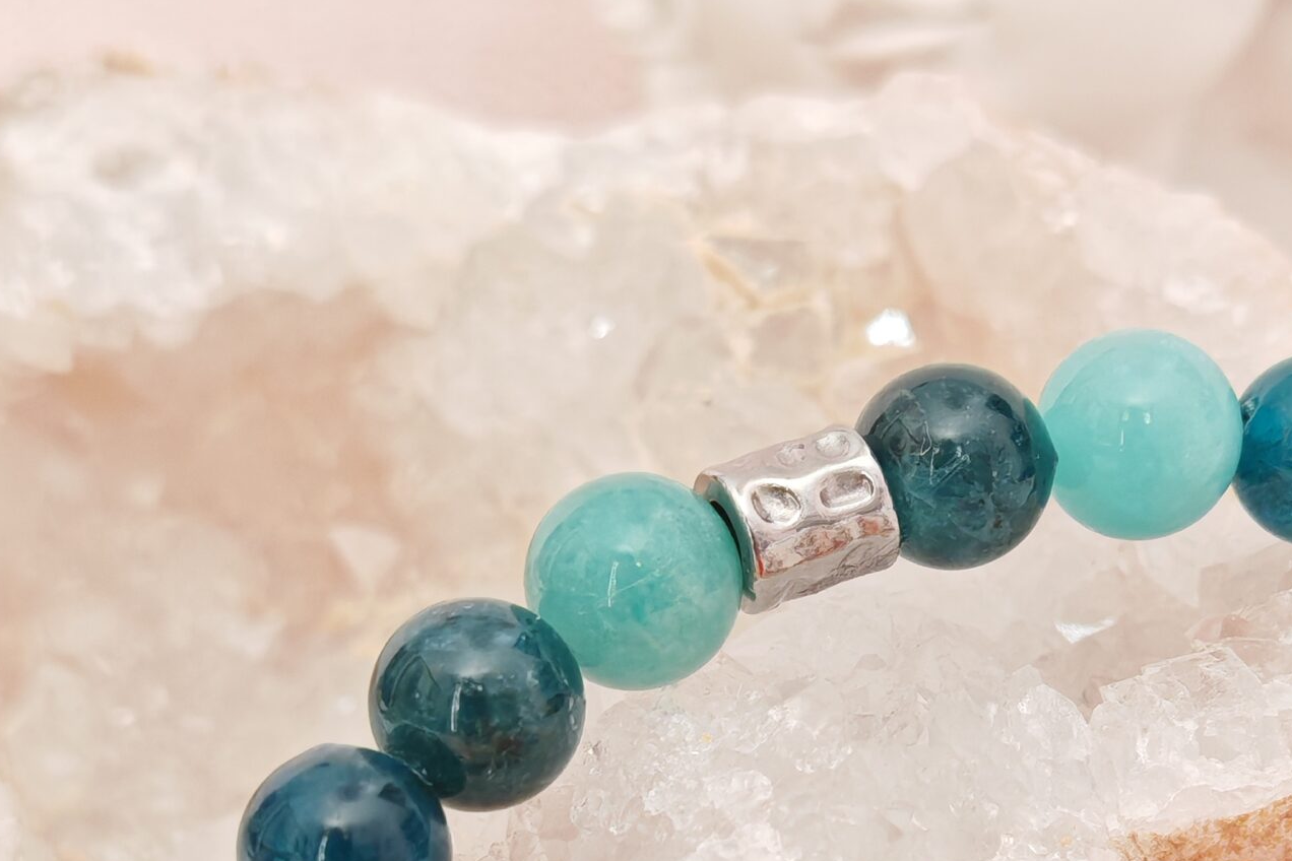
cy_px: 971
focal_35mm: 113
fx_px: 4055
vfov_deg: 11.9
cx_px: 930
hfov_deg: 18.0
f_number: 1.9
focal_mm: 6.67
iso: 160
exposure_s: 1/50
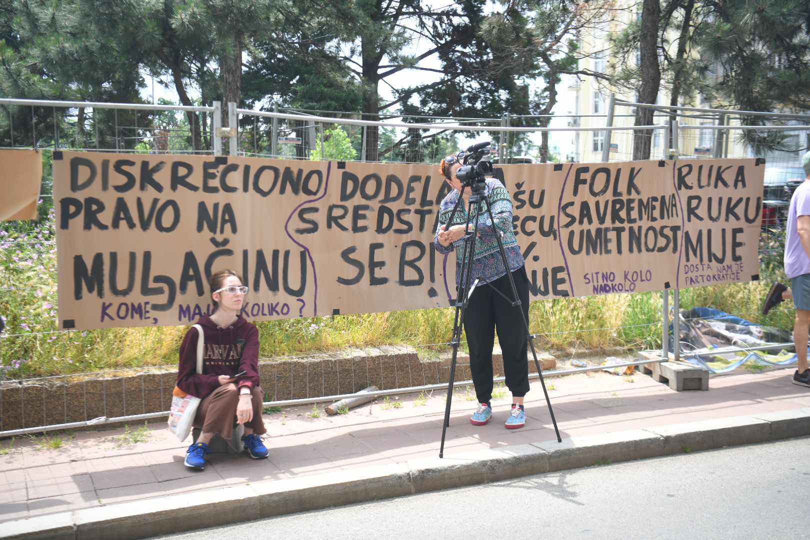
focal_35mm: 42
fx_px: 945
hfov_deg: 46.4
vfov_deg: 31.9
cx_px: 405
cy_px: 270
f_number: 2.8
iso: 200
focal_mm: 42
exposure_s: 1/800
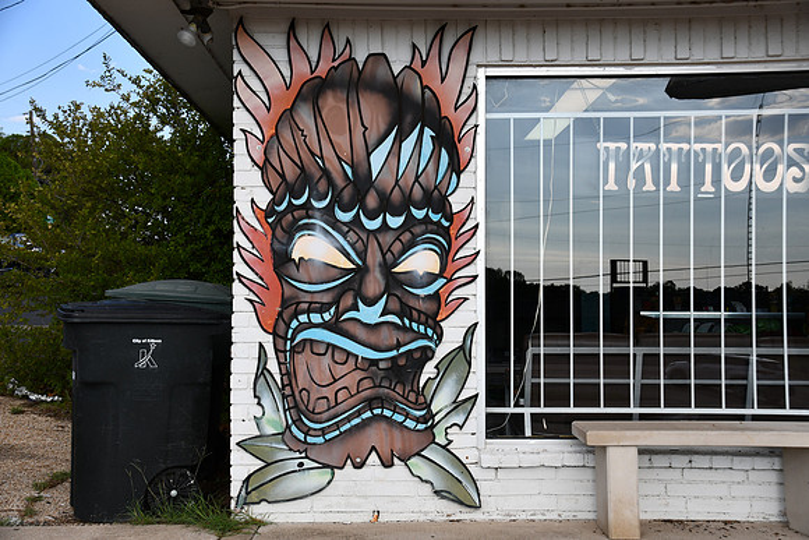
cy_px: 270
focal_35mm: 57
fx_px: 1281
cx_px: 404
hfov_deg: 35.0
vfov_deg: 23.8
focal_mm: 38
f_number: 8
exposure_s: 1/250
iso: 140
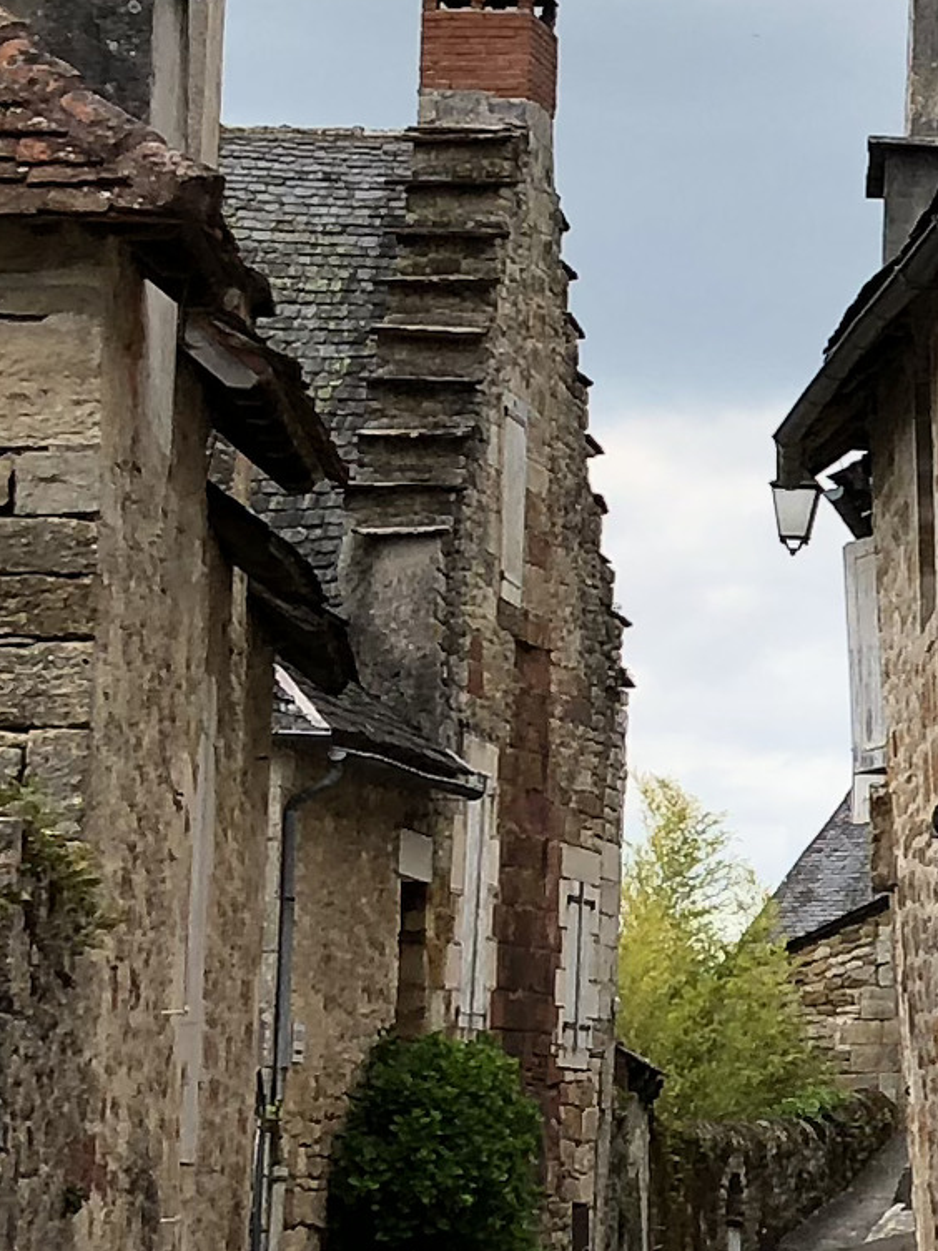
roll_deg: +0.3
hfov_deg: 9.4
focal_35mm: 149
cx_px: 1829
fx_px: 5383
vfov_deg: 13.2
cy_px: 466
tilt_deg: +8.6
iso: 20
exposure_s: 1/1091
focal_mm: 4
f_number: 1.8
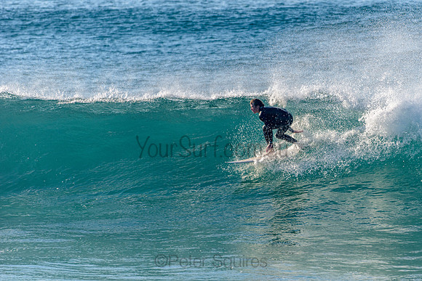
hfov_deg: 3.4
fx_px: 7114
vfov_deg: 2.3
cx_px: 256
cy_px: 147
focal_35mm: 607
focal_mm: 500
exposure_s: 1/2000
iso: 250
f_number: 5.6
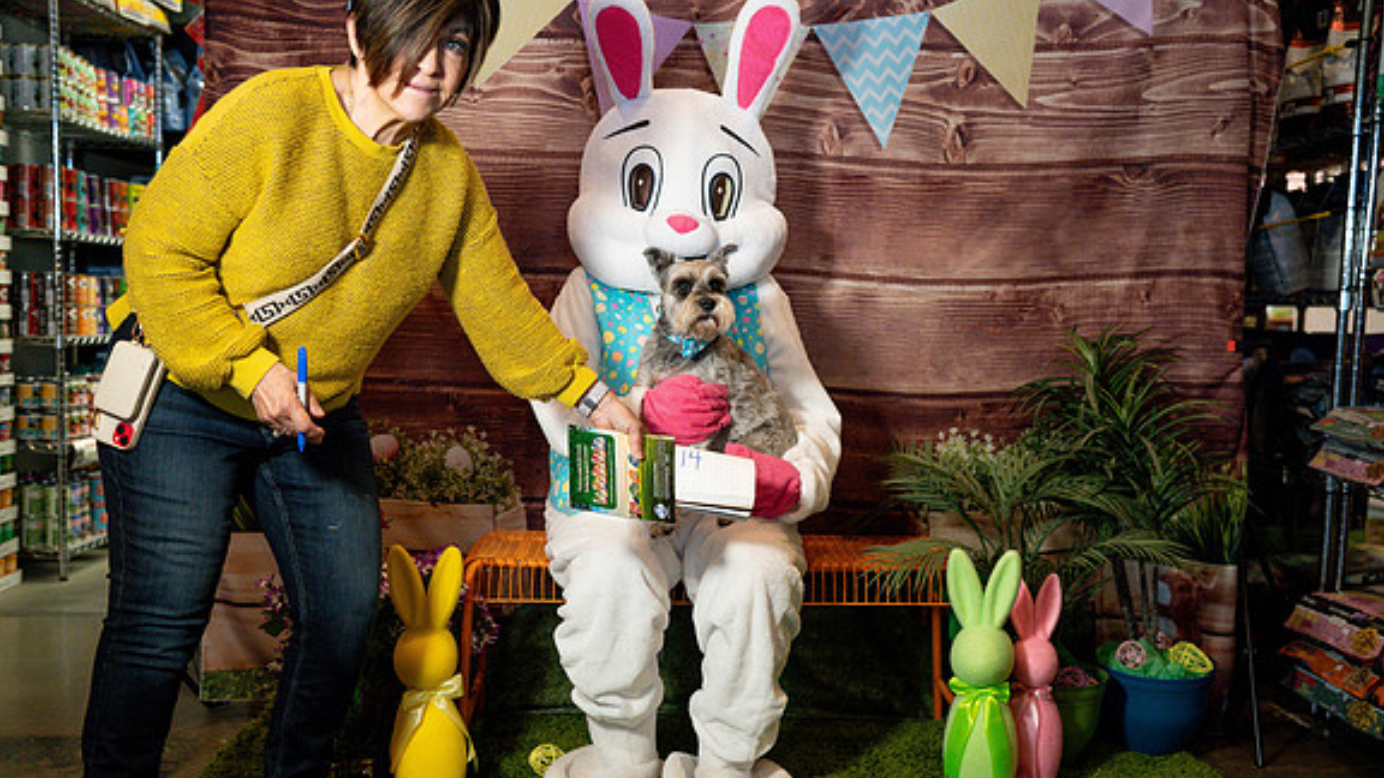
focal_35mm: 38
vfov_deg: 31.2
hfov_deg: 52.8
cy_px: 441
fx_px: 1395
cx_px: 692
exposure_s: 1/500
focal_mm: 36
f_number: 2.8
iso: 5000
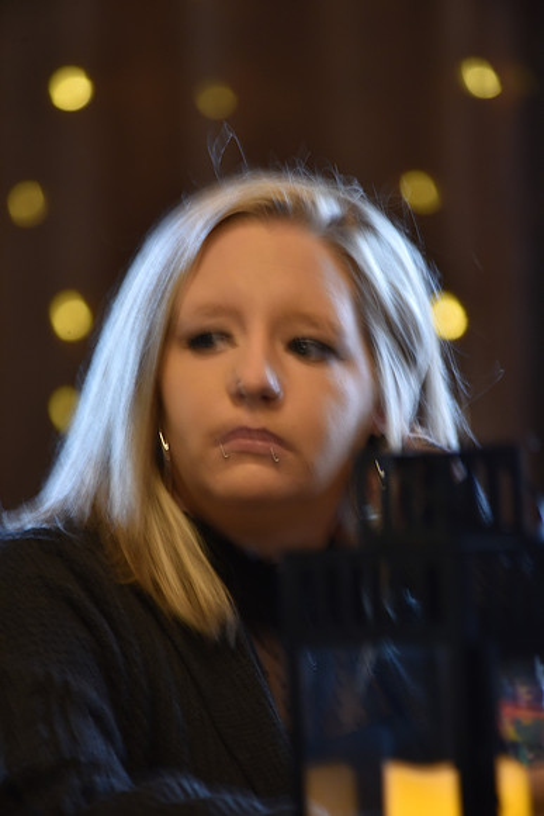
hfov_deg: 2.8
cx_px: 272
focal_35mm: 500
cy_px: 408
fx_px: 11326
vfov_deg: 4.1
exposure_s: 1/15
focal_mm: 500
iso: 800
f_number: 6.3
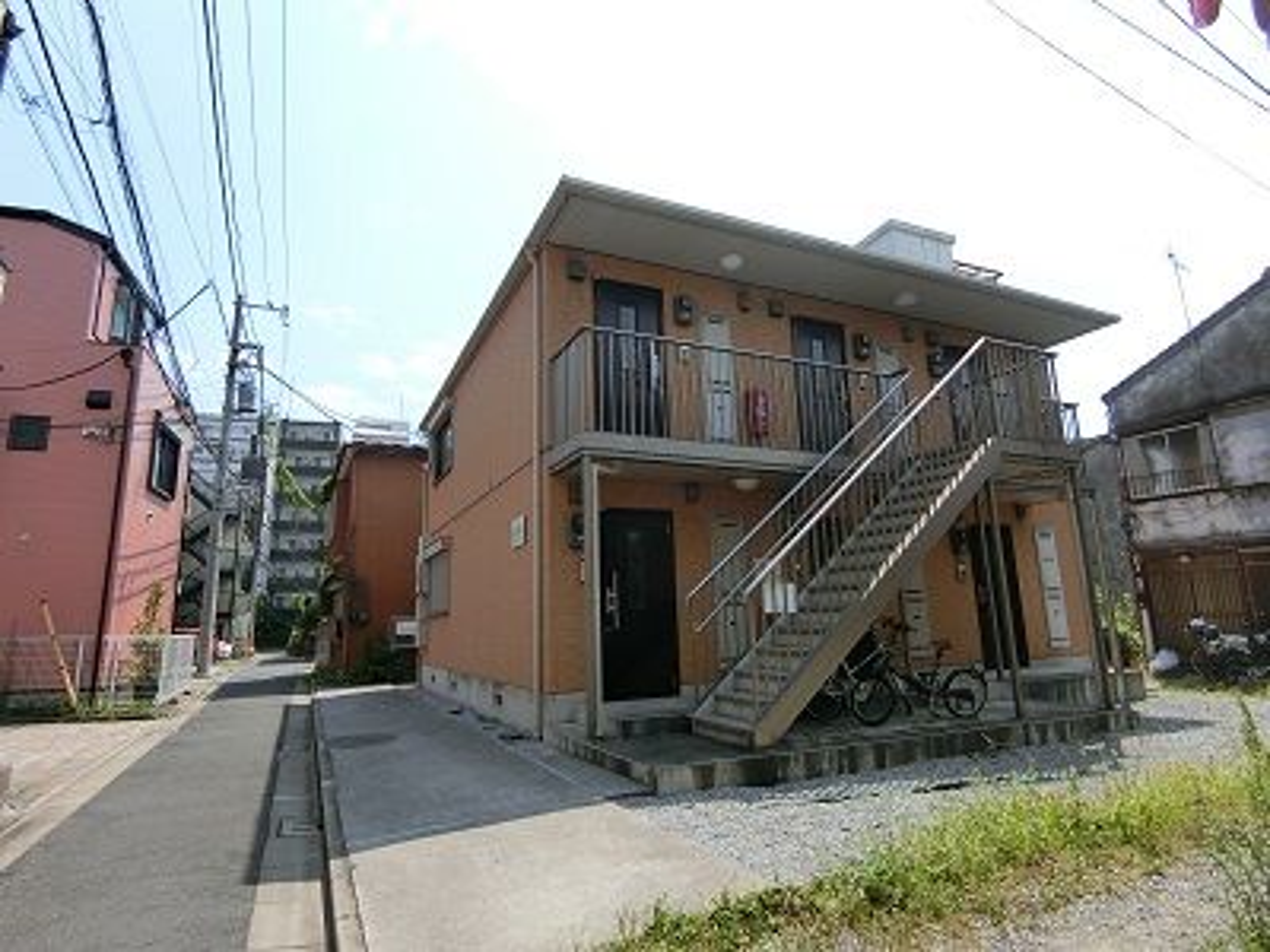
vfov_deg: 68.7
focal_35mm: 19
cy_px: 476
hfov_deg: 84.7
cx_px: 635
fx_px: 697
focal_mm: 4.06
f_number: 6.9
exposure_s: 1/320
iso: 80
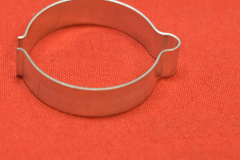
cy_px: 43
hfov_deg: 13.5
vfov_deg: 9.0
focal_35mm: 152
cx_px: 82
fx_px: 1013
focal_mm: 40
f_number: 5
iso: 800
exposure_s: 1/60
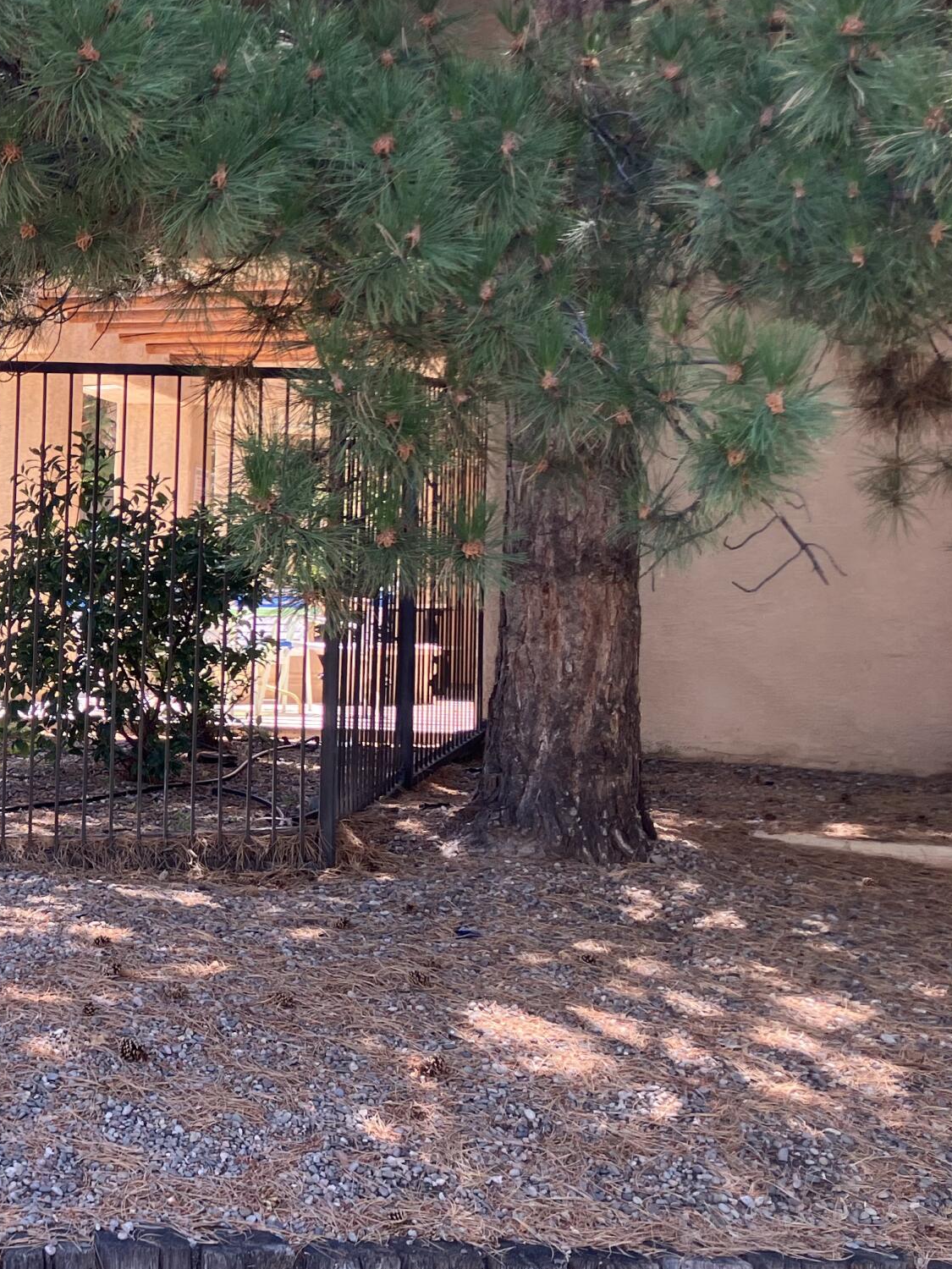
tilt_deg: -0.2
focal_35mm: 56
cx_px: -151
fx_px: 2053
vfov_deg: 34.3
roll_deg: -0.3
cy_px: 636
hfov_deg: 24.0
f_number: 1.8
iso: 25
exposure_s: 1/177
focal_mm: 3.99
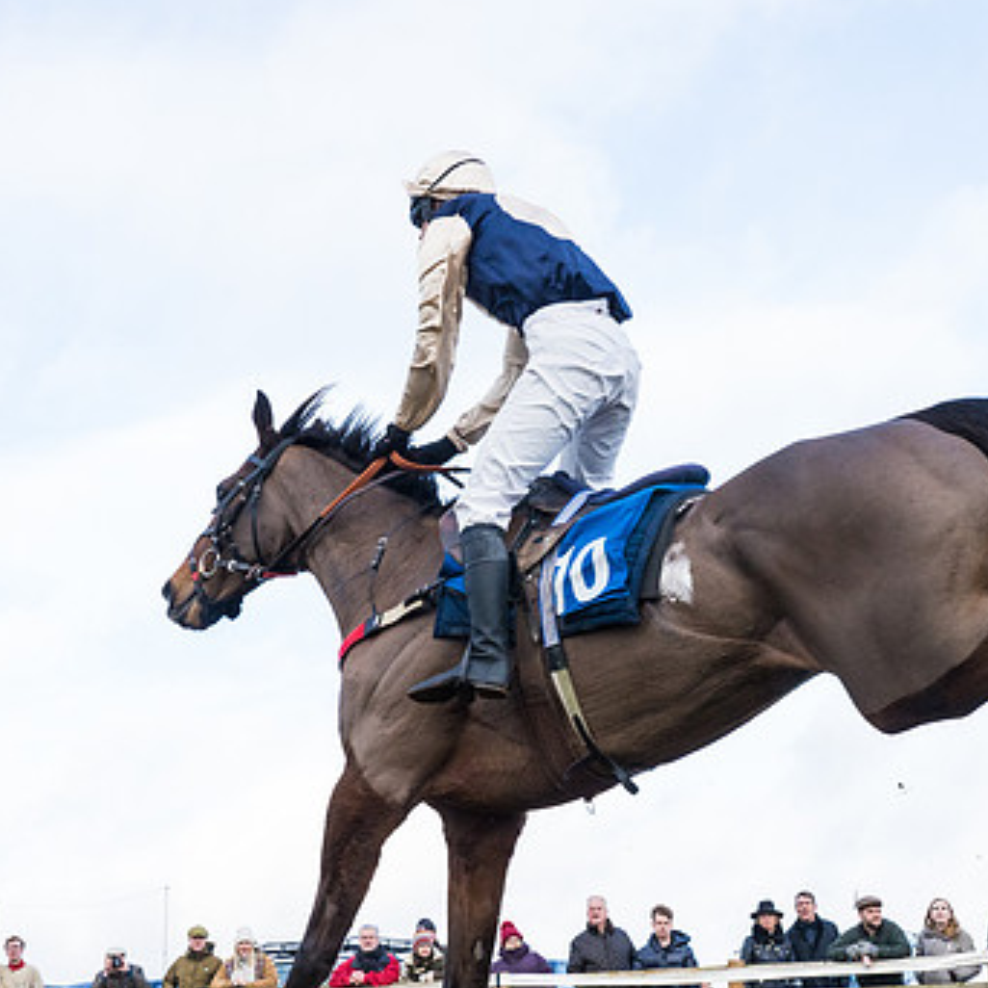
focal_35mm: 57
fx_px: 1841
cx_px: 506
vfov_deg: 30.0
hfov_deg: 30.0
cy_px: 494
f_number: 8
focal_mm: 32
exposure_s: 1/1600
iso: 2000
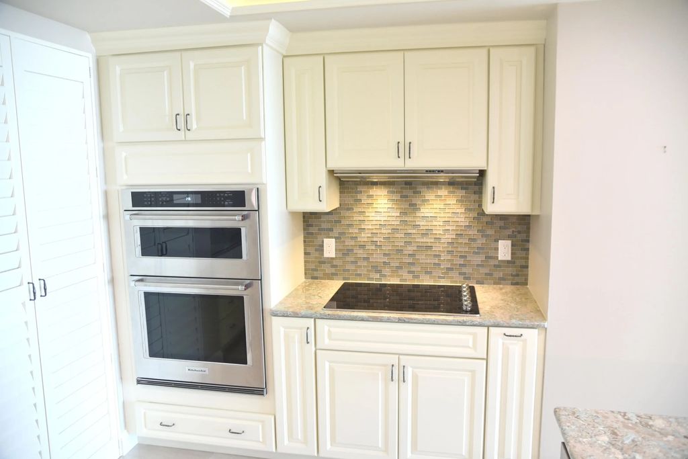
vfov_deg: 53.1
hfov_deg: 73.7
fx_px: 459
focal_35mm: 24
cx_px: 344
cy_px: 230
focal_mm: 24
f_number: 4
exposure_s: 1/60
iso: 450
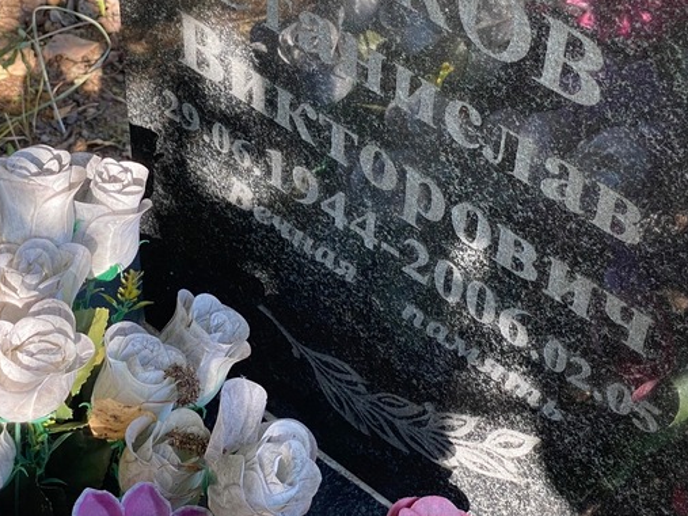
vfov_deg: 17.9
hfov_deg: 23.8
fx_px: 1629
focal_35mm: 82
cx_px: 370
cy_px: 145
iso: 20
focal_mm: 6
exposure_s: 1/143
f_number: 2
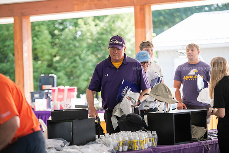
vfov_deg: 10.6
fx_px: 827
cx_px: 114
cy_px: 76
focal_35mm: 130
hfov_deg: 15.8
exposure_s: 1/200
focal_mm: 130
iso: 250
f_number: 3.2
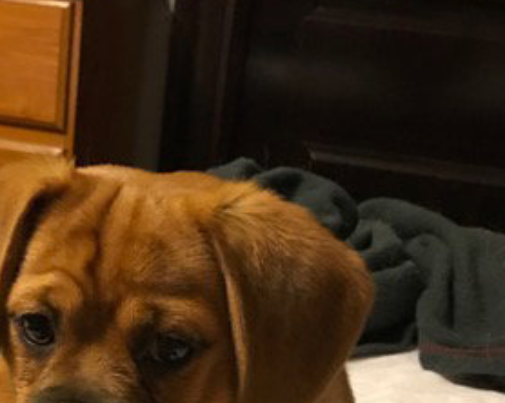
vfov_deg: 22.1
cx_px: 113
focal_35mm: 63
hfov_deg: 29.5
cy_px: 503
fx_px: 941
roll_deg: -4.7
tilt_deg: -28.9
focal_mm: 3.99
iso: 100
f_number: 1.8
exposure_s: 1/15
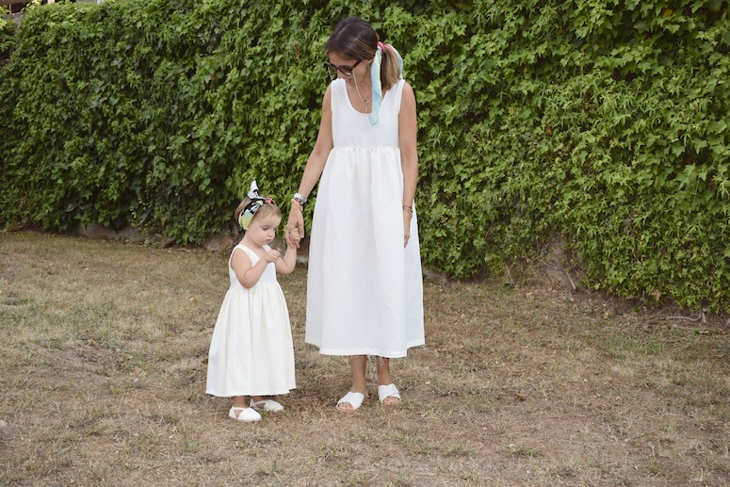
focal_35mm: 44
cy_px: 244
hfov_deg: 45.0
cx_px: 365
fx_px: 882
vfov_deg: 30.9
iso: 100
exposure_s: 1/125
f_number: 5.6
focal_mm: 29
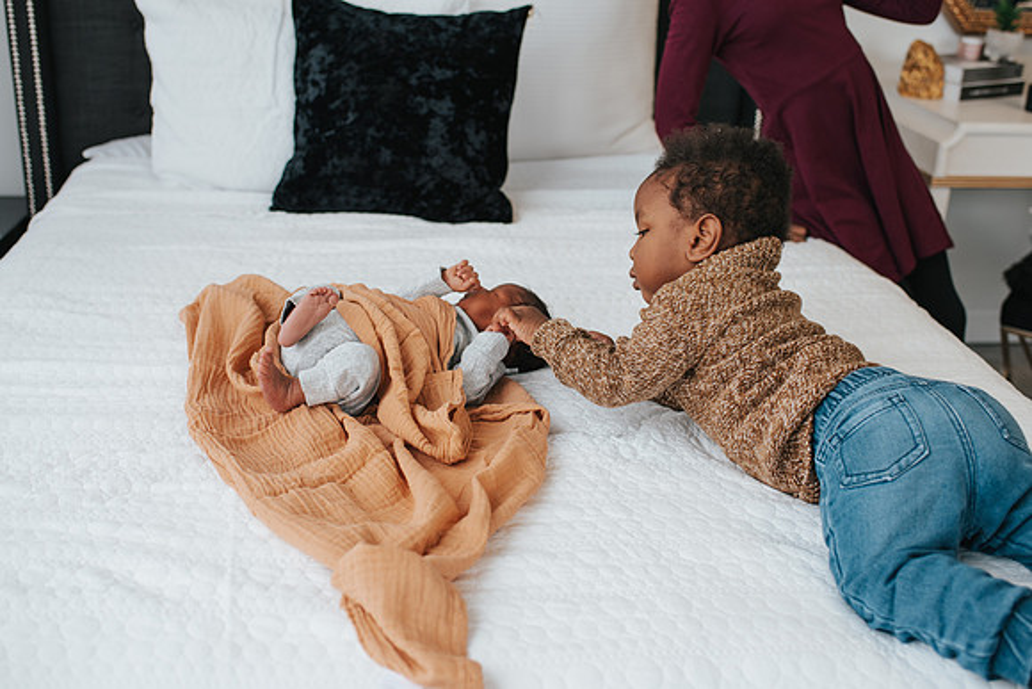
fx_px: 1136
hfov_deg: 48.9
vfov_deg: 33.7
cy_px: 320
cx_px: 516
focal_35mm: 40
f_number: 3.2
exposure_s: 1/250
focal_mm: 35
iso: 200
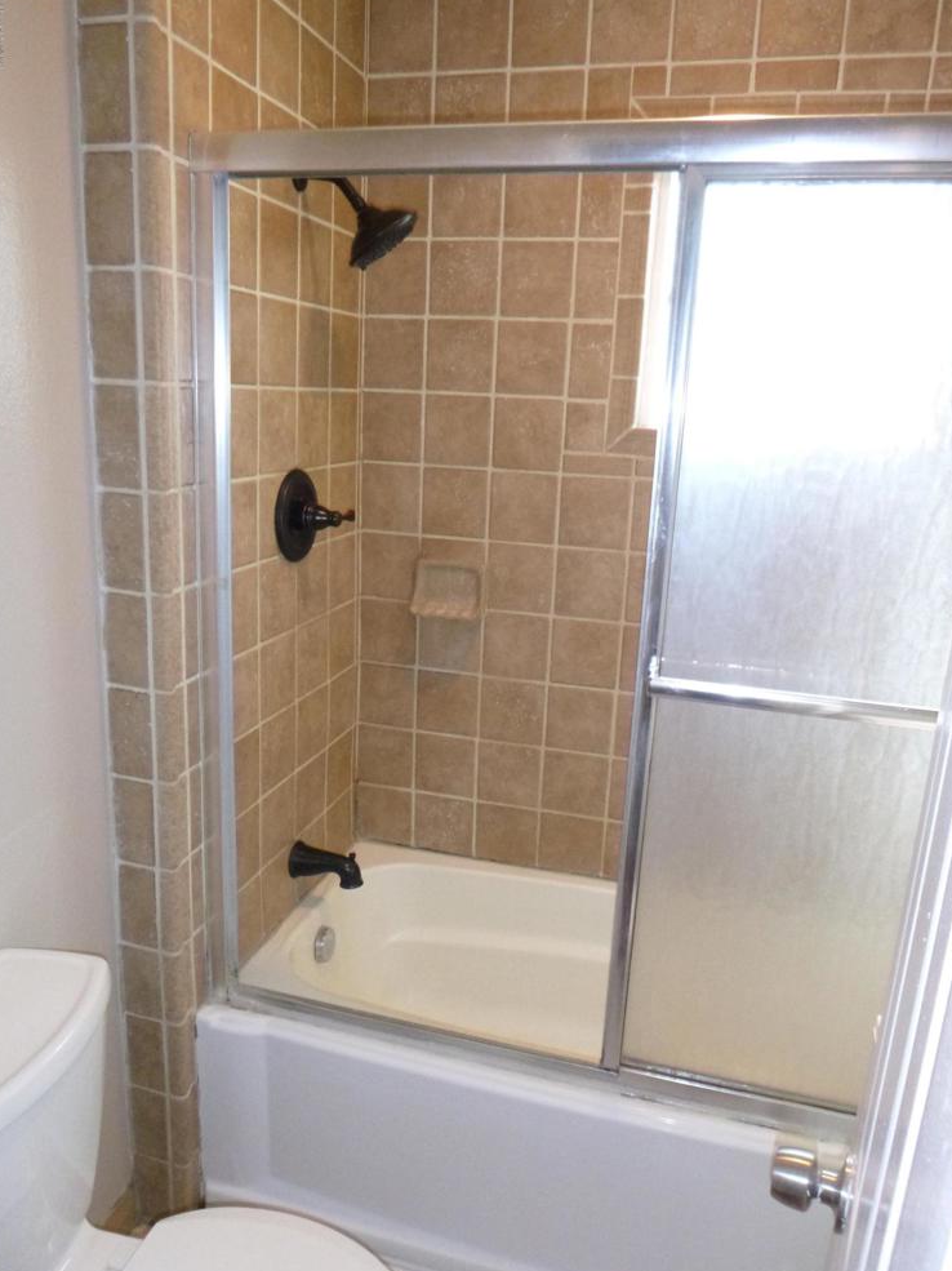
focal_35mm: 26
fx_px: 954
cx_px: 466
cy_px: 650
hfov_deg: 53.0
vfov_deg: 67.3
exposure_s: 1/60
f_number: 3.9
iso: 400
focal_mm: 4.5
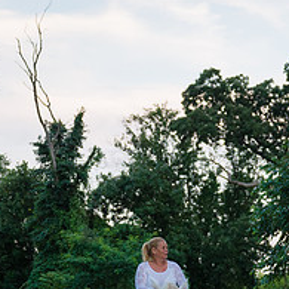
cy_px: 348
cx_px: 375
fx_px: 1275
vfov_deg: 12.6
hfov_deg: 12.5
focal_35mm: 135
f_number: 2.8
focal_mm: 40
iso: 1600
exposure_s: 1/640
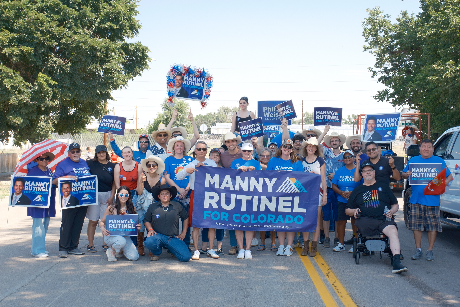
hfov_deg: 39.6
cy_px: 154
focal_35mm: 50
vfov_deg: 27.0
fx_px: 639
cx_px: 230
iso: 320
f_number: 6.3
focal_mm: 33
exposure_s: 1/180
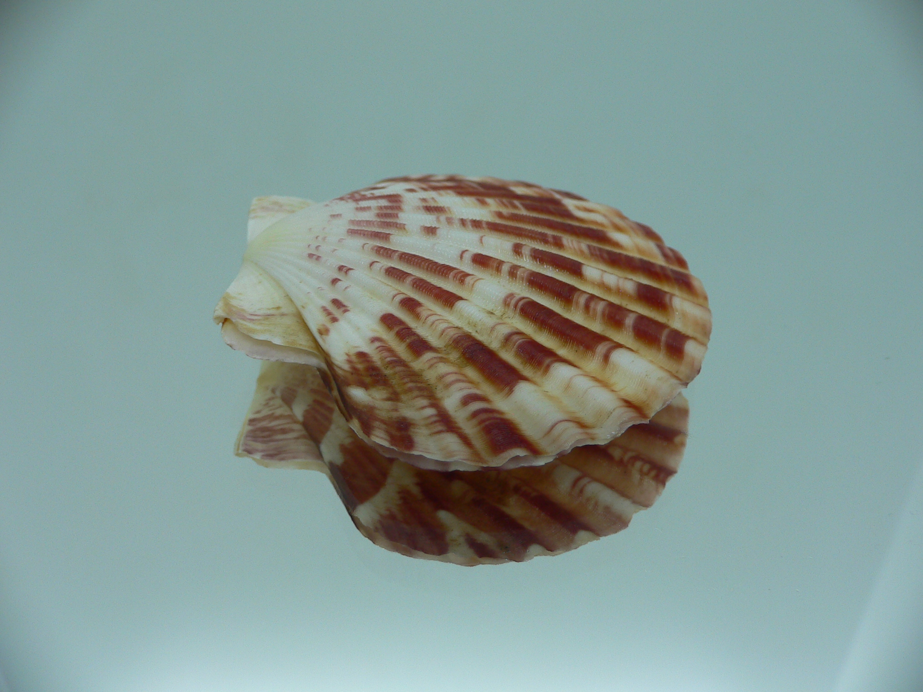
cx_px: 462
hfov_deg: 52.6
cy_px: 346
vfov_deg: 40.7
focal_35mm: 35
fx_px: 933
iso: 80
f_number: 2.8
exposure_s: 1/60
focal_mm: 4.6
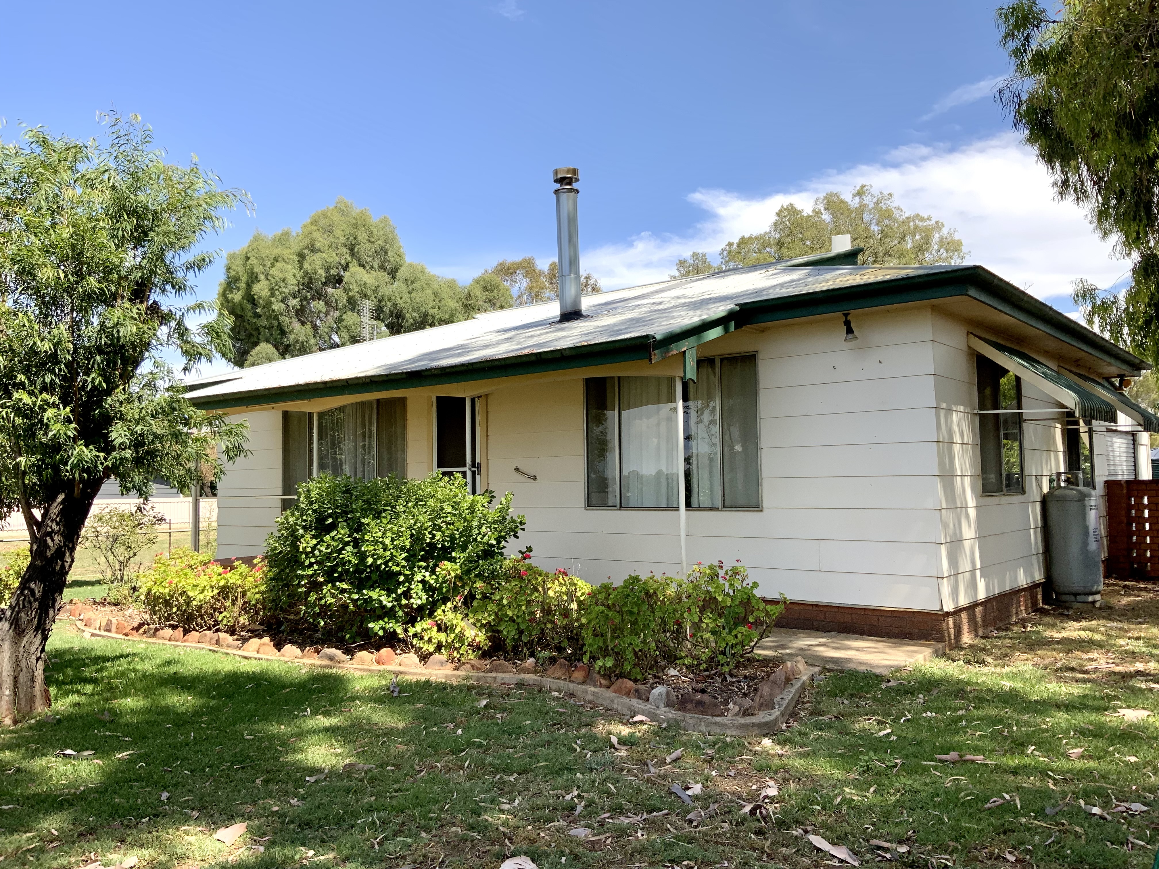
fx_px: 971
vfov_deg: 48.2
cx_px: 580
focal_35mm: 29
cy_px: 434
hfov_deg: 61.7
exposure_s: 1/1221
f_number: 1.8
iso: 16
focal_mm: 3
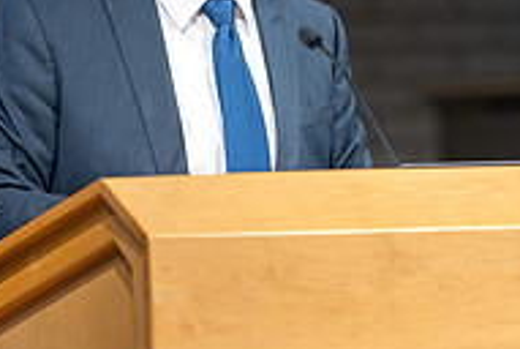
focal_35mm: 607
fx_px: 8781
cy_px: 176
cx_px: 422
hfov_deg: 3.4
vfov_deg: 2.3
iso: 500
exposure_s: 1/160
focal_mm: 200
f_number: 2.8
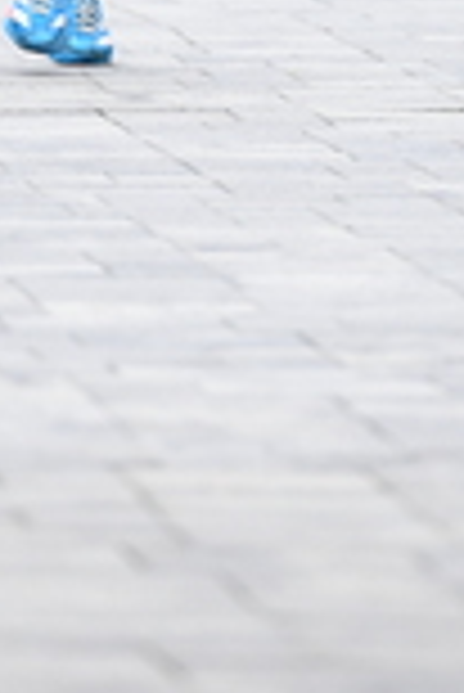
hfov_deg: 1.9
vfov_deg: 2.9
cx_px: 200
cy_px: -171
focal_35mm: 714
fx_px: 13772
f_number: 2.8
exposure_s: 1/1600
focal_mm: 200
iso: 1250
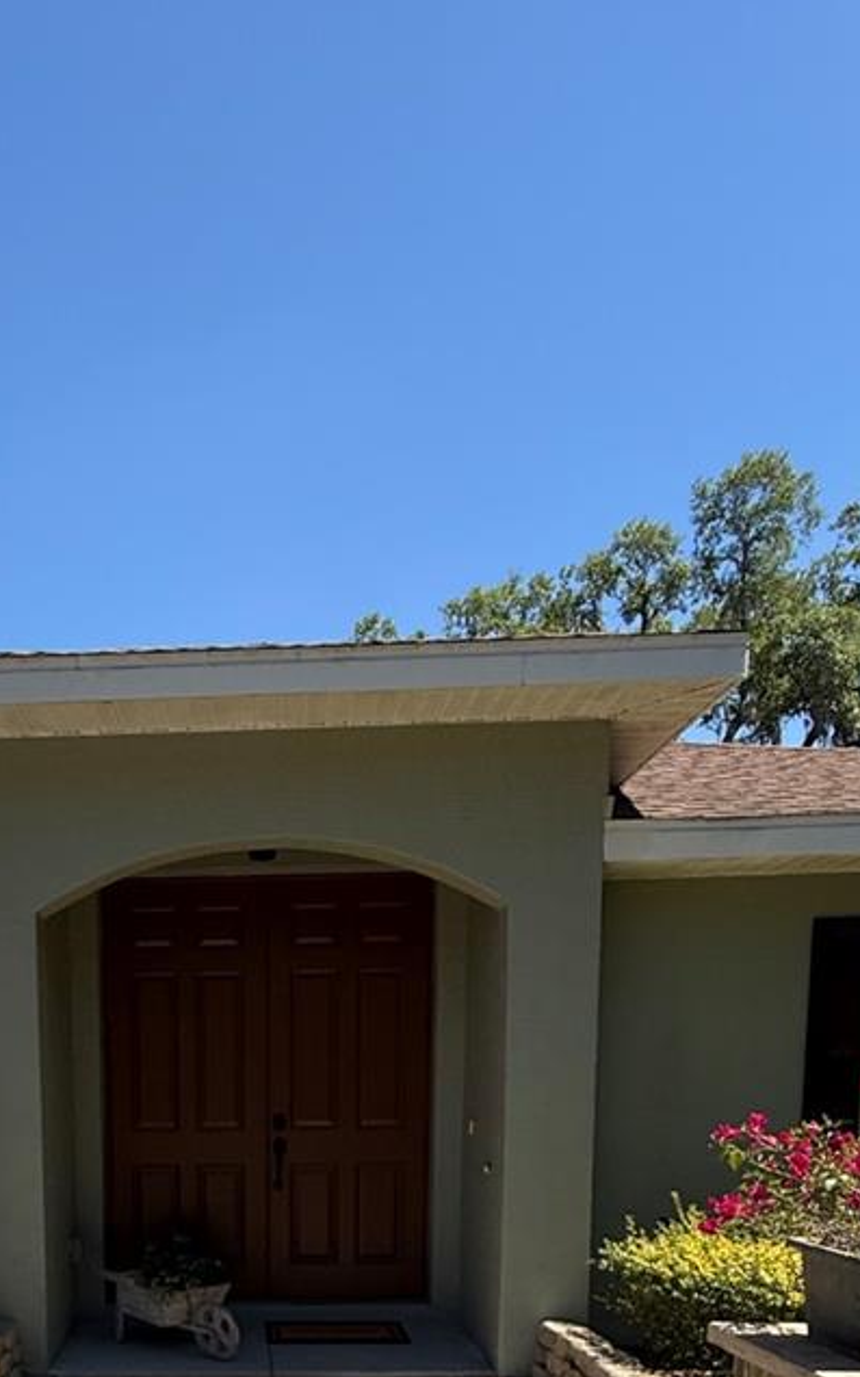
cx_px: 191
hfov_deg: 42.8
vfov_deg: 57.1
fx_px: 1051
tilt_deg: -6.7
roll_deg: +0.6
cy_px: 1241
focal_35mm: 28
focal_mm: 2.22
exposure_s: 1/1795
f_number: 2.2
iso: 50
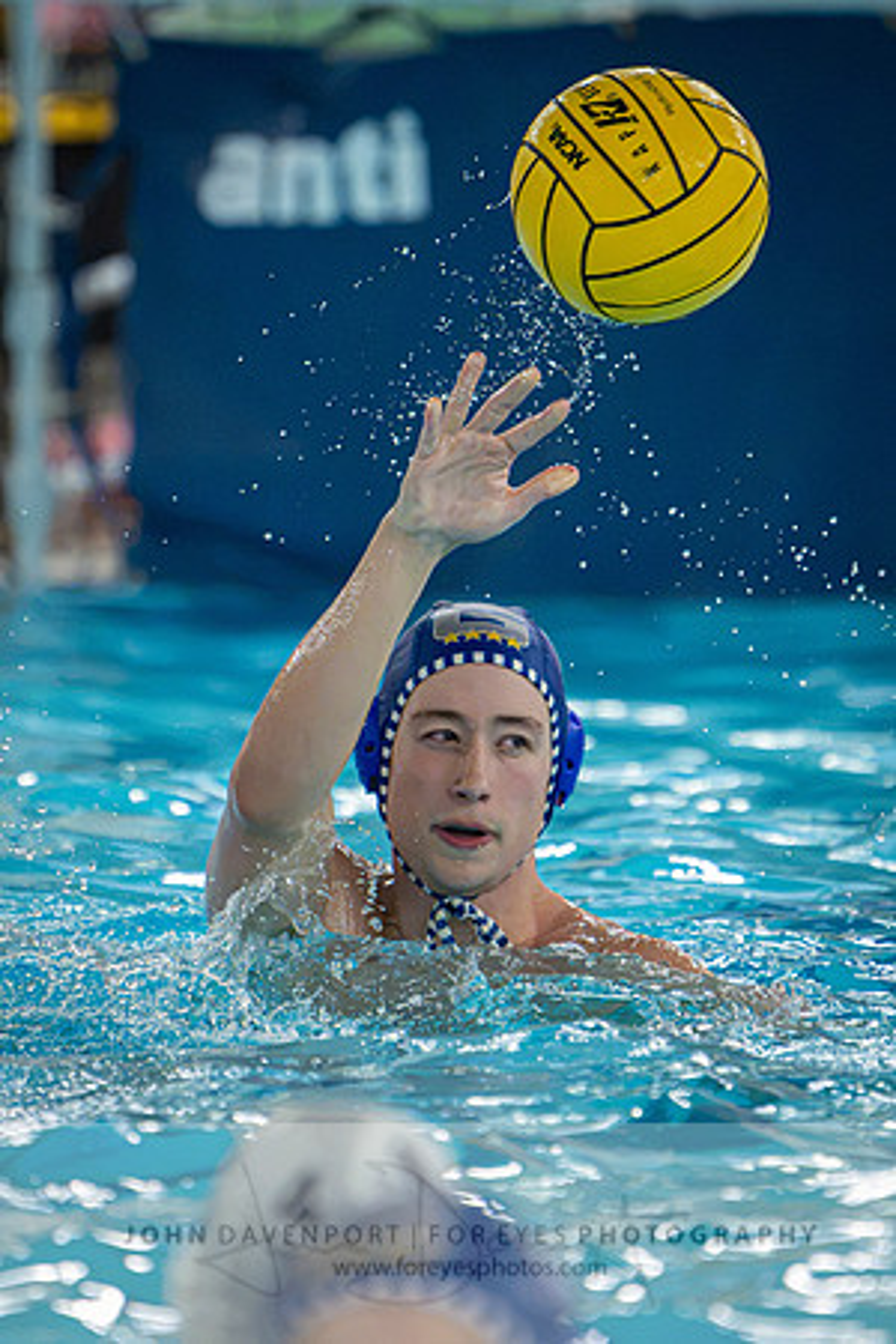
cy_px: 505
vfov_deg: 3.9
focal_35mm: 524
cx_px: 337
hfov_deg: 2.6
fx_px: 19580
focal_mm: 280
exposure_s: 1/1000
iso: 20000
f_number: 4
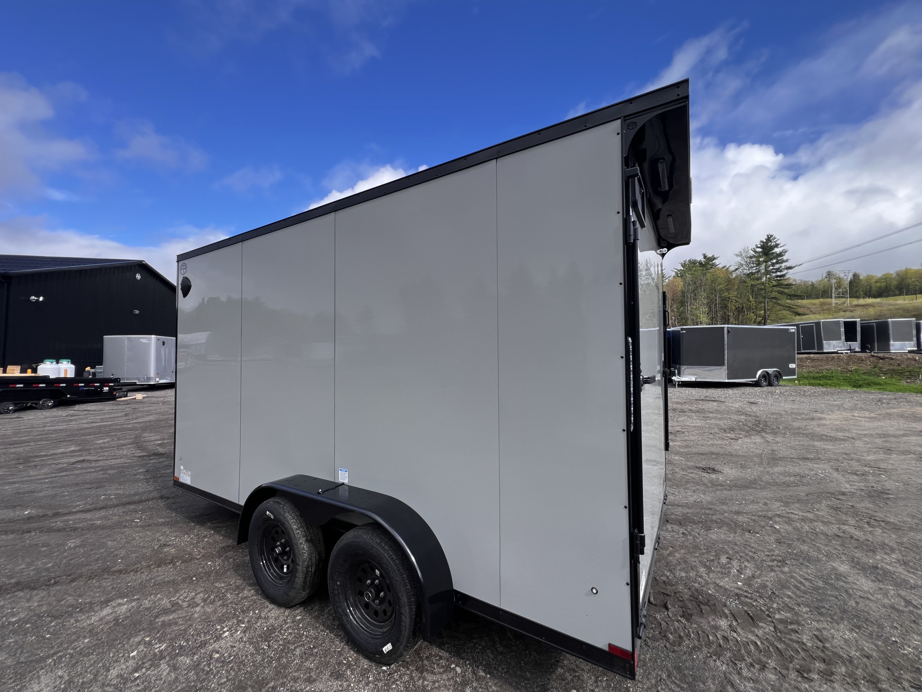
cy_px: 346
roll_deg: -1.2
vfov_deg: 89.9
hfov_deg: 106.2
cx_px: 461
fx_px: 346
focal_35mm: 13
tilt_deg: +3.6
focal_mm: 1.57
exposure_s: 1/763
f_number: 1.8
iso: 32
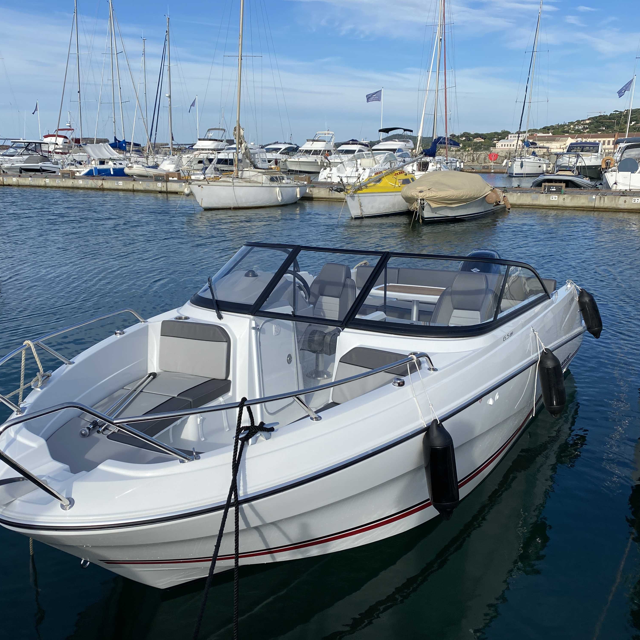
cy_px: 323
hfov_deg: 52.4
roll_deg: -0.7
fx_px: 648
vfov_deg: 52.5
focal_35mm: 31
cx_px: 283
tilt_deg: -14.1
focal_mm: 4.25
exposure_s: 1/2967
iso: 32
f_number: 1.8
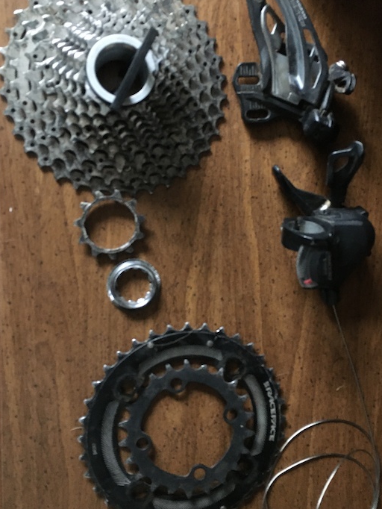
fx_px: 500
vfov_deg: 53.9
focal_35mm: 34
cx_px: 207
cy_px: 237
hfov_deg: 41.8
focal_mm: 4.15
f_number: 2.2
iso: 200
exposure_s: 1/15
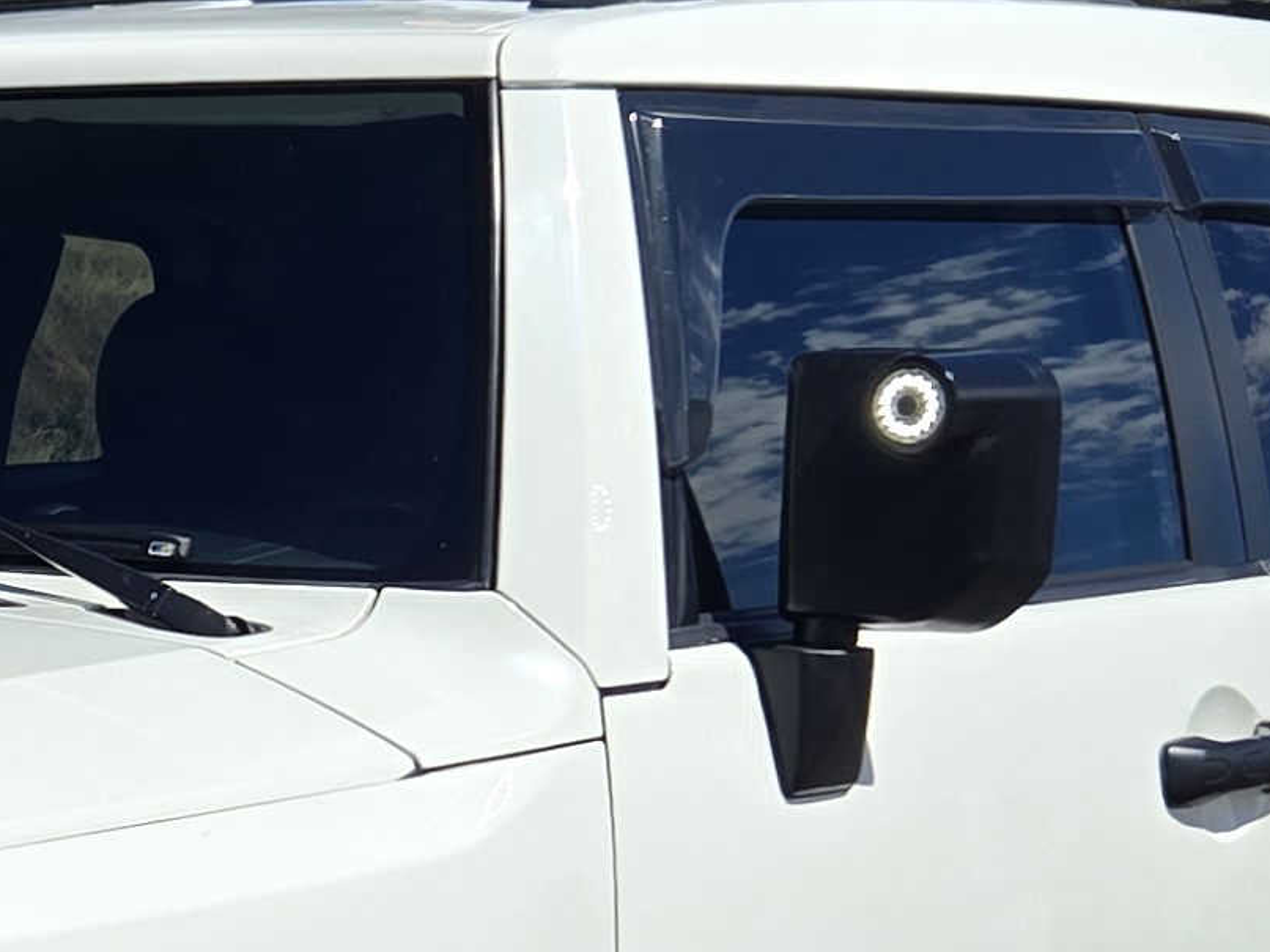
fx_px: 4182
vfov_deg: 12.8
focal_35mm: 114
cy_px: 974
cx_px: -255
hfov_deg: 16.5
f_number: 1.8
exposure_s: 1/2760
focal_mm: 5.4
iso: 25
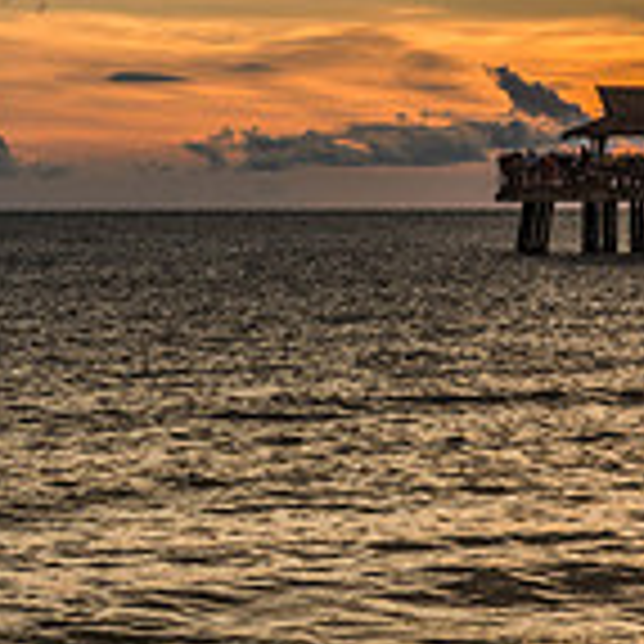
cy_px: 270
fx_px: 4778
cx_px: 1072
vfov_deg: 7.7
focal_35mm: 227
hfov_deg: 7.5
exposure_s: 1/30
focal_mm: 60
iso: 100
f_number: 11
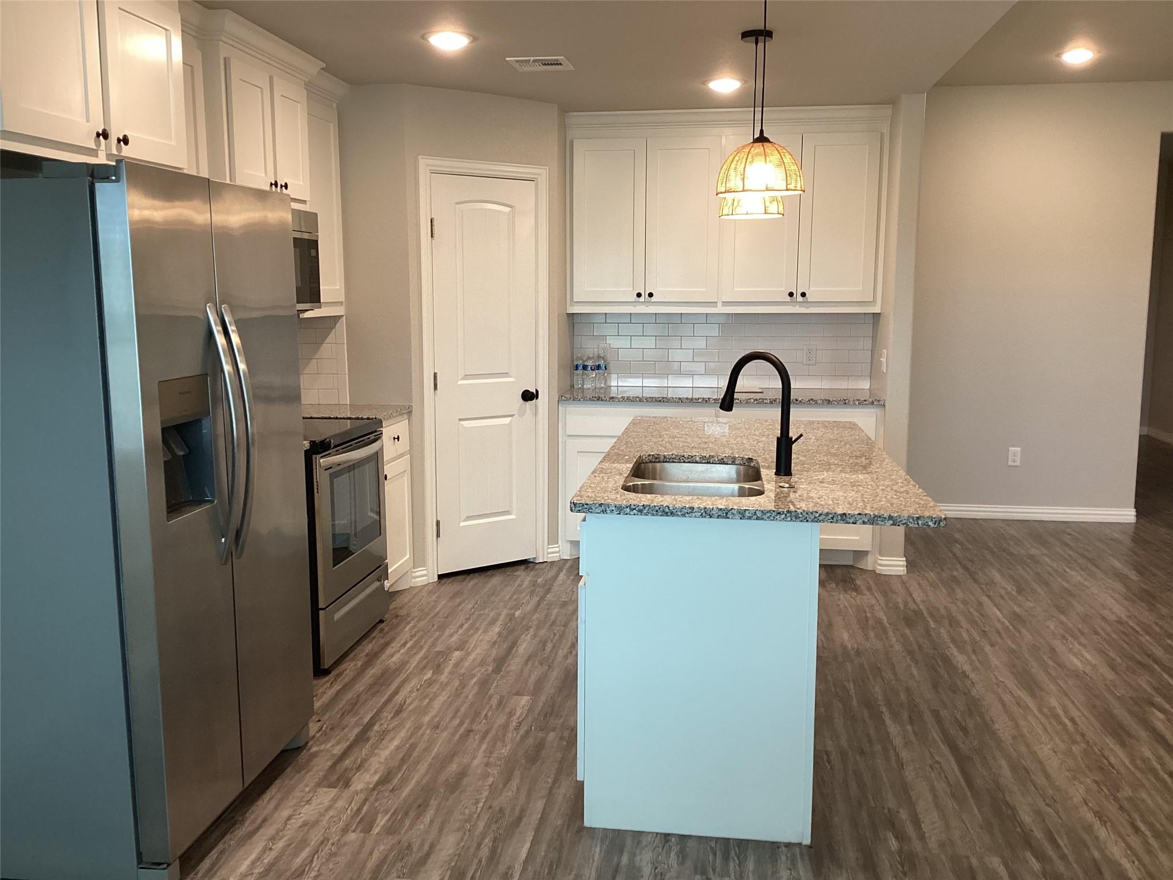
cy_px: 440
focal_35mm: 31
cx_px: 586
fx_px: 1050
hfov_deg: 58.4
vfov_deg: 45.4
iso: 125
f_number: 2.4
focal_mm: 3.3
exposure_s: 1/60
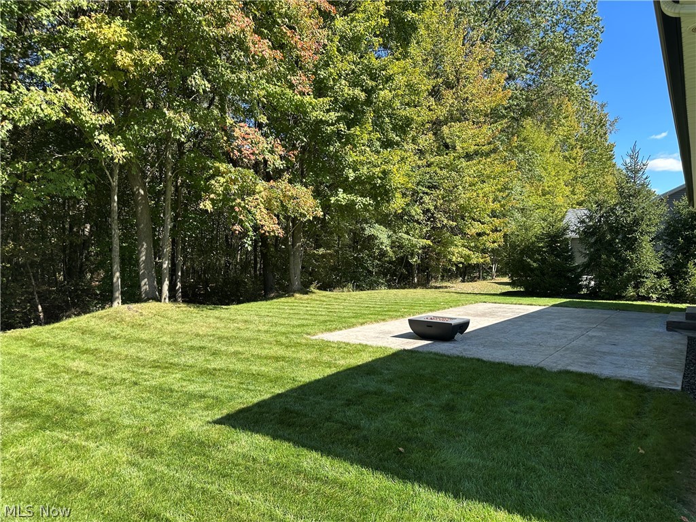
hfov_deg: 71.6
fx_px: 483
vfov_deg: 56.8
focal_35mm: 24
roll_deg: -1.0
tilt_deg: -0.2
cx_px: 348
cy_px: 261
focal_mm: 6.86
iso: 80
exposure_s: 1/1272
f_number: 1.78
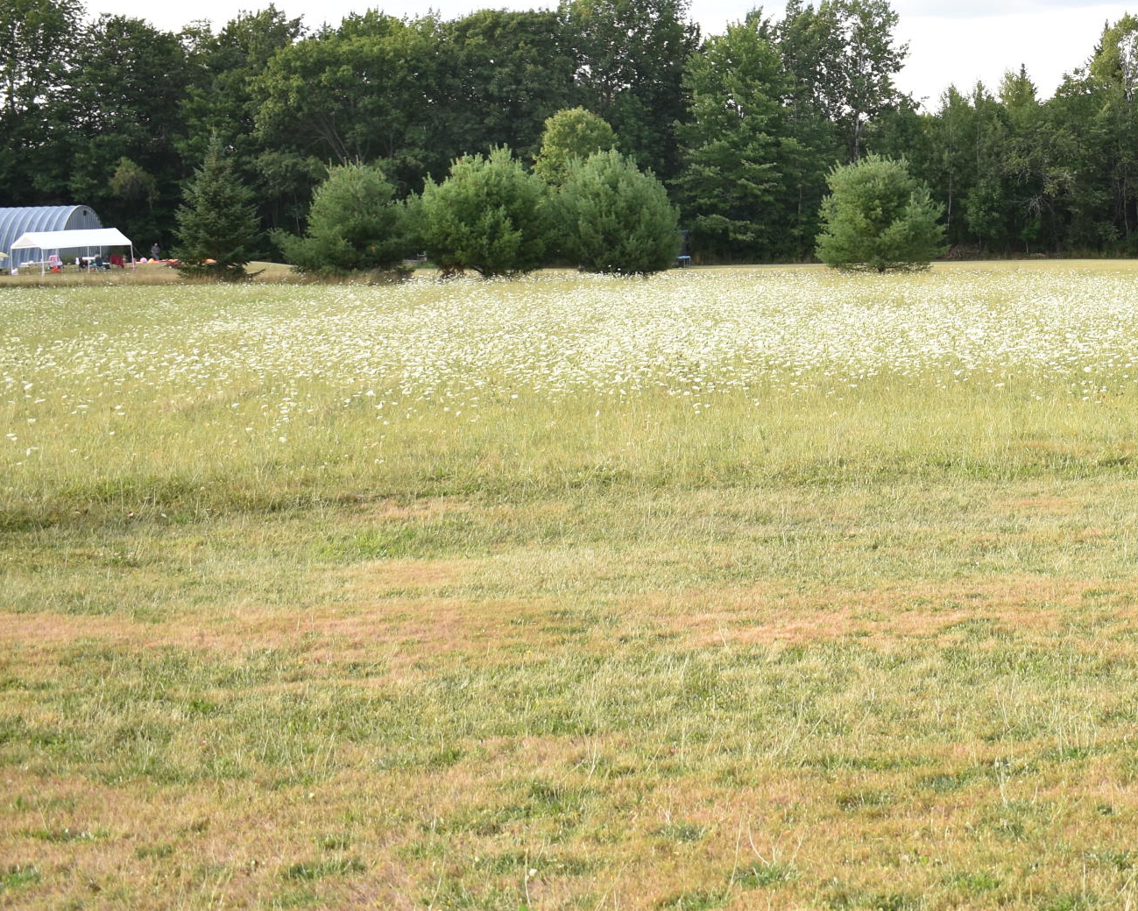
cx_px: 1081
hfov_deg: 27.8
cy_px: 278
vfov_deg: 23.4
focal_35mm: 65
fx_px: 2190
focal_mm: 20
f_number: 3.5
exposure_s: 1/200
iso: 100
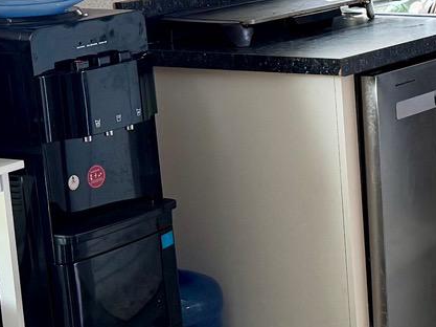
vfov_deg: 12.5
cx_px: 808
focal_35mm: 118
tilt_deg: -10.5
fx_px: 1485
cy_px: 66
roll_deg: -0.2
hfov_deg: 14.5
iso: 160
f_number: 1.78
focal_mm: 6.76
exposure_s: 1/60
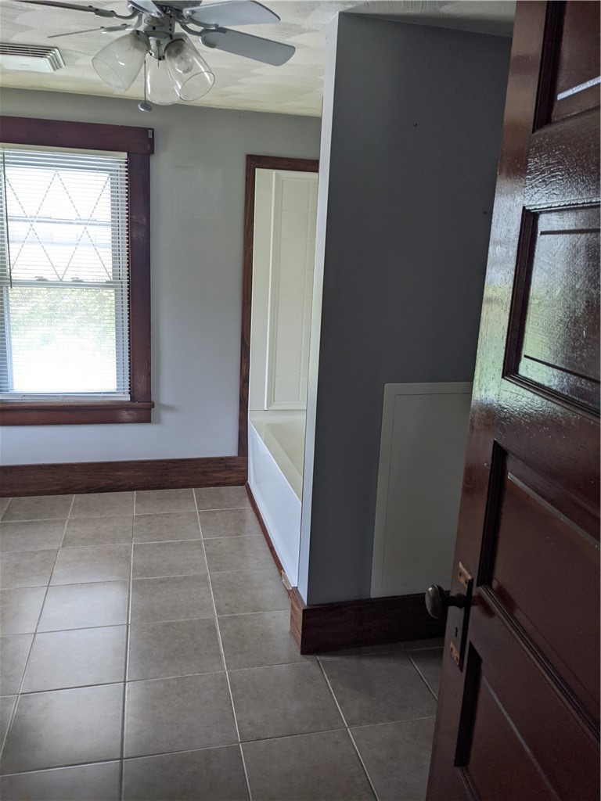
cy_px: 400
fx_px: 625
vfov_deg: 65.3
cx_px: 300
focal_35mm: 27
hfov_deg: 51.4
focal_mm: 4.38
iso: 76
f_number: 1.73
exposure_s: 1/89.9
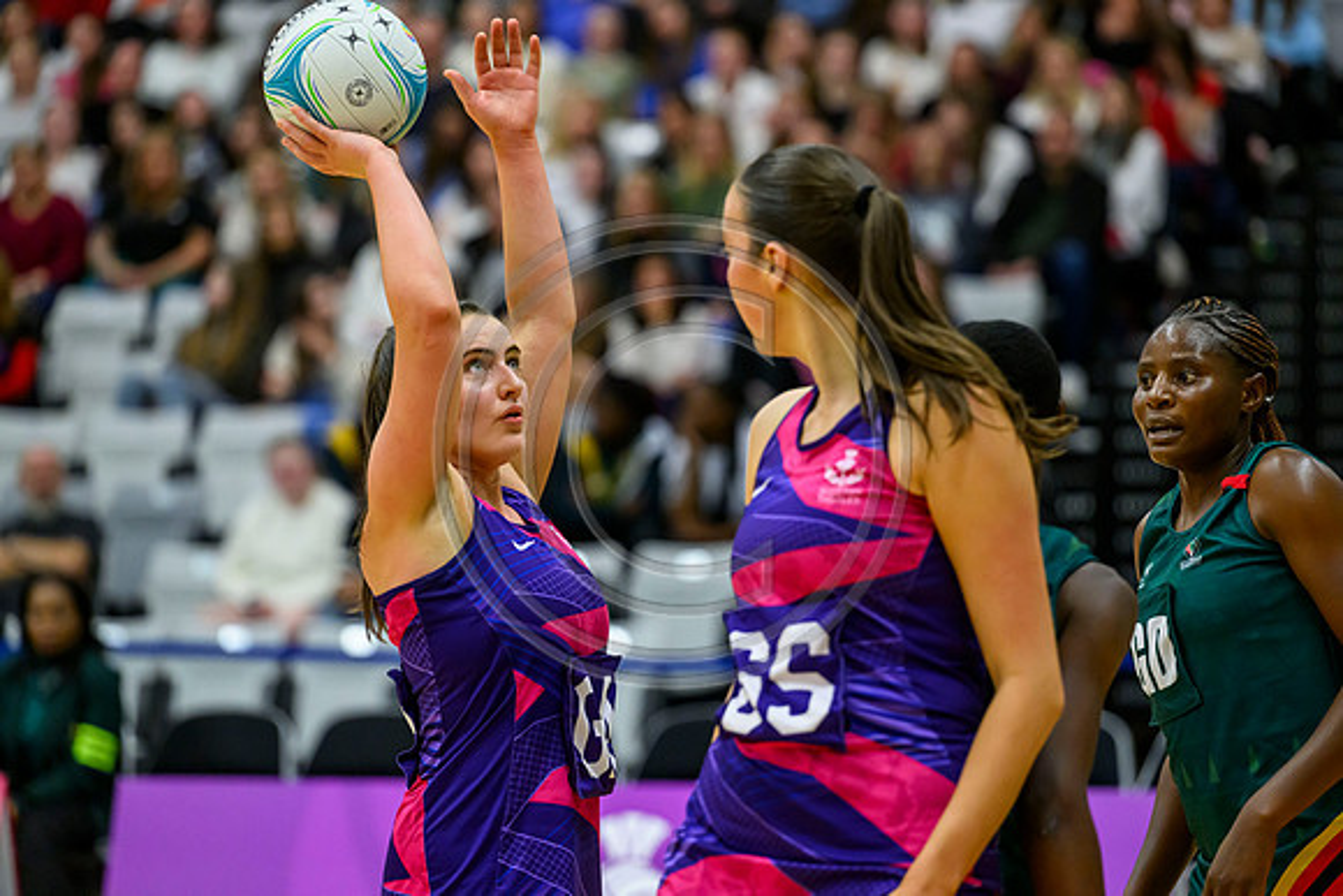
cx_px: 672
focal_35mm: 200
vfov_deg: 6.9
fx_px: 7463
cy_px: 448
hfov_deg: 10.3
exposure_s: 1/1000
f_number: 3.5
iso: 5000
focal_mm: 200
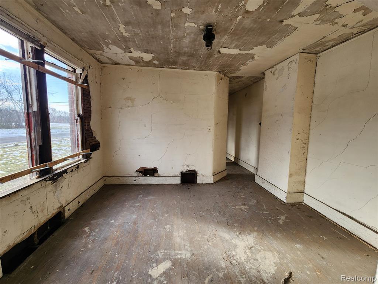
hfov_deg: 106.2
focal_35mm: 13
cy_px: 142
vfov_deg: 89.9
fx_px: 142
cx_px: 189
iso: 50
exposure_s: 1/120
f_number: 2.2
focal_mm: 2.2
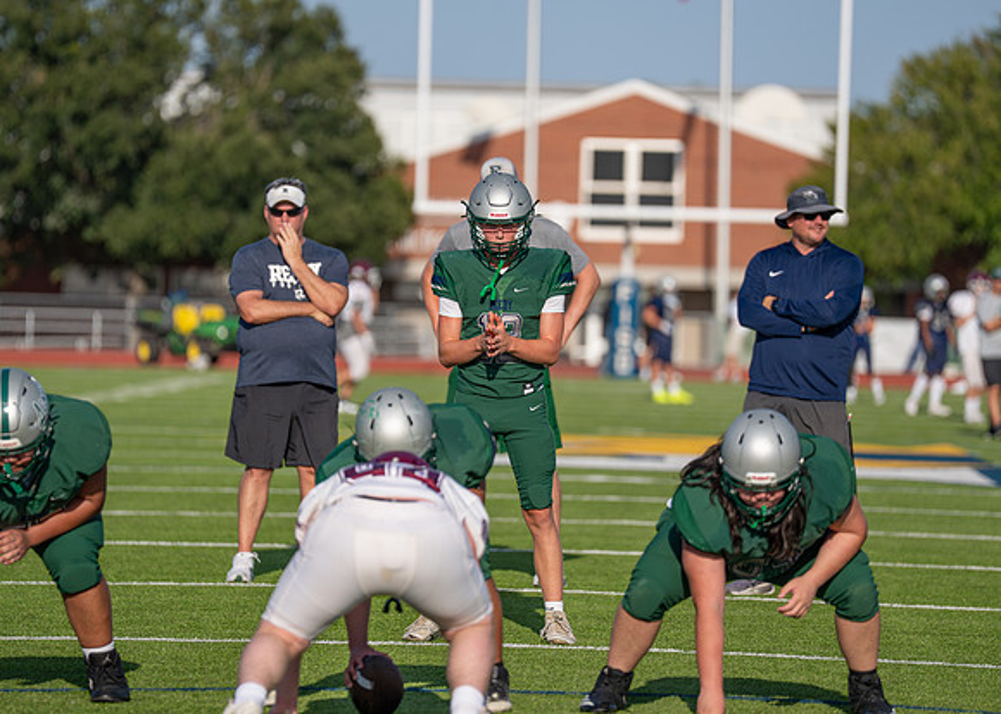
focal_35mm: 231
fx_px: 6556
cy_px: 324
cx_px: 502
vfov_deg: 6.2
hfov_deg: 8.7
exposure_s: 1/3200
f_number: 2.8
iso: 160
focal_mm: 200
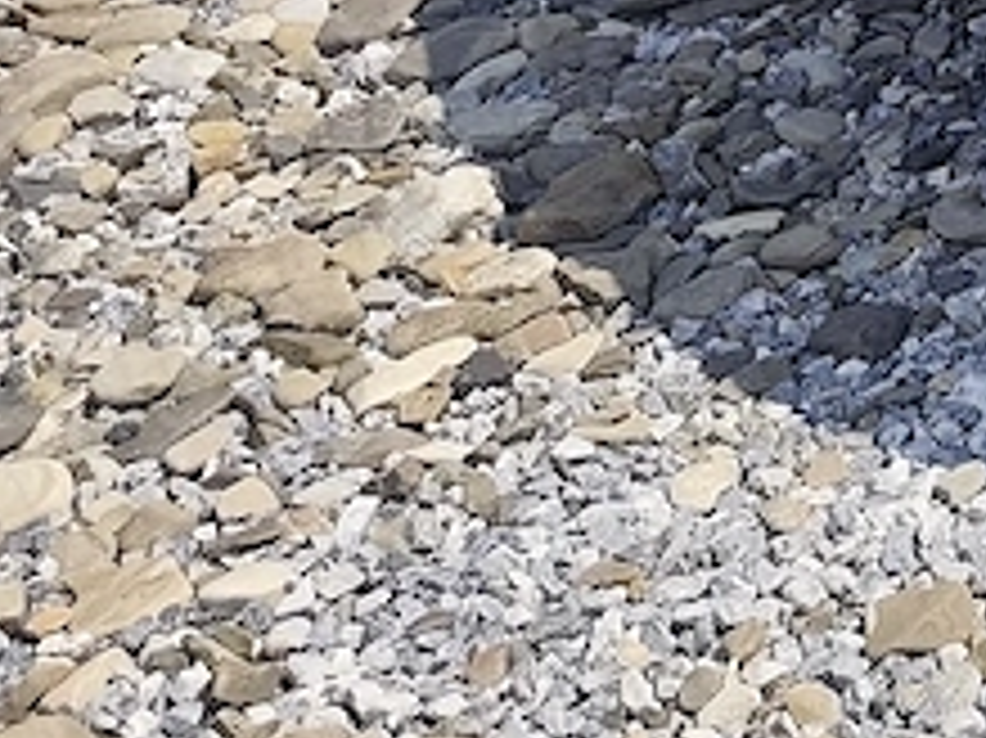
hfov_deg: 14.9
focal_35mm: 105
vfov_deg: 11.9
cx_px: 2044
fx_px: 2989
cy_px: -914
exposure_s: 1/1012
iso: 50
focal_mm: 6.19
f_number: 1.65
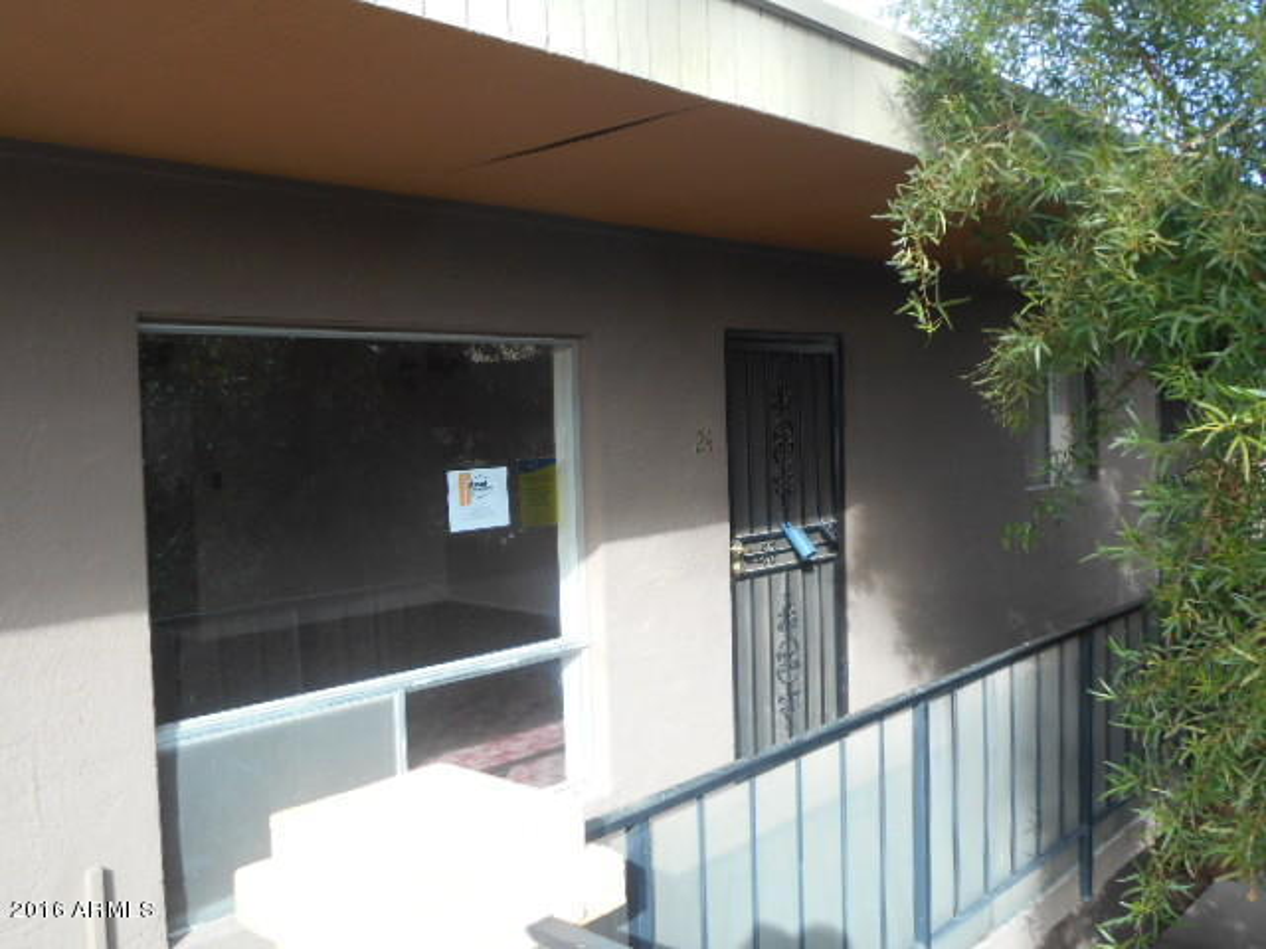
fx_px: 1170
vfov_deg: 44.2
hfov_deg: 56.8
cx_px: 633
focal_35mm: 32
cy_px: 474
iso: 80
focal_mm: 5.8
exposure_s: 1/160
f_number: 3.6
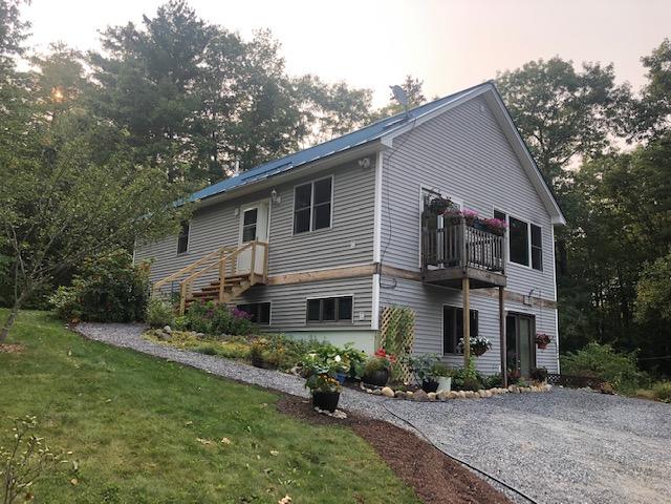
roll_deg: -1.3
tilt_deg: +10.6
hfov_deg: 63.4
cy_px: 252
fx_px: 543
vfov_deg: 49.7
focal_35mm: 28
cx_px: 336
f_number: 1.8
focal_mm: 3.99
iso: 20
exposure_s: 1/384
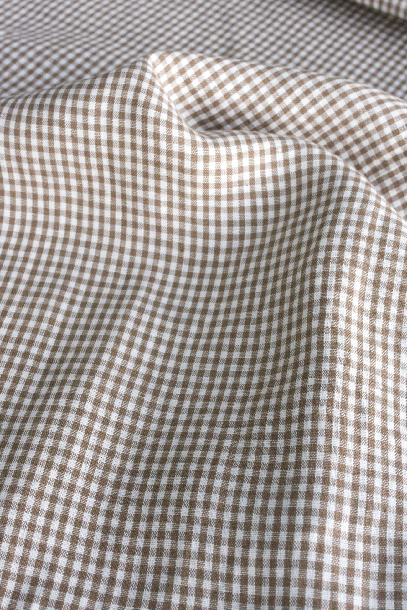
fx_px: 890
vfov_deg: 37.9
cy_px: 305
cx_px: 204
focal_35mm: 52
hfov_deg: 25.8
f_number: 8
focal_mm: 35
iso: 6400
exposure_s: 1/320
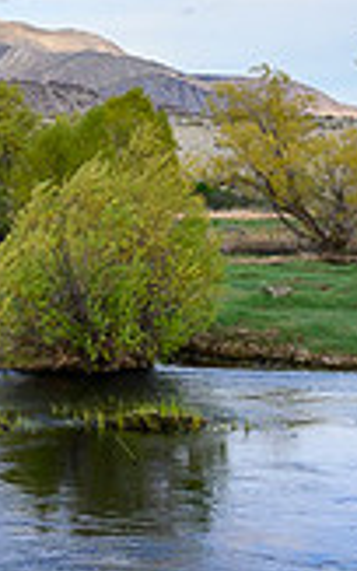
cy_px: -7
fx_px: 1602
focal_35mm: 103
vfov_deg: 19.6
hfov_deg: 12.6
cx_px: 21
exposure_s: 1/80
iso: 320
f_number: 16
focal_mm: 28.5
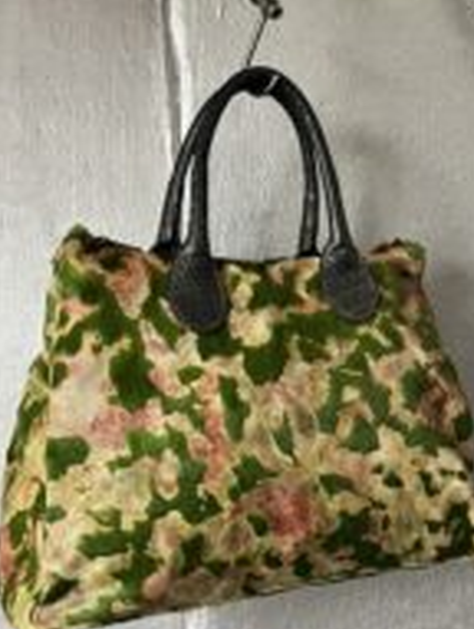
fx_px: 873
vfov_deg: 39.5
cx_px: 298
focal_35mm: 48
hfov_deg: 30.2
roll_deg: -0.2
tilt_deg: +0.7
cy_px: 262
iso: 400
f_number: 1.5
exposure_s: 1/60
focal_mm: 5.7
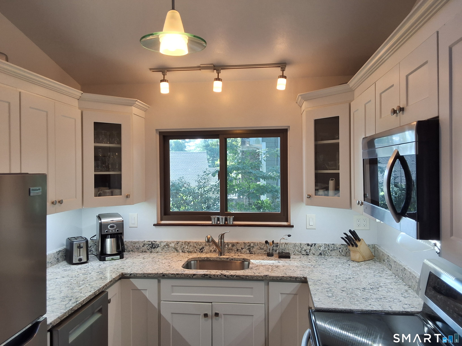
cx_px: 231
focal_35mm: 28
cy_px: 173
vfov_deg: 49.7
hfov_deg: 63.4
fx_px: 374
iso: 50
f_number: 1.9
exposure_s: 1/60
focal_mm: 2.91
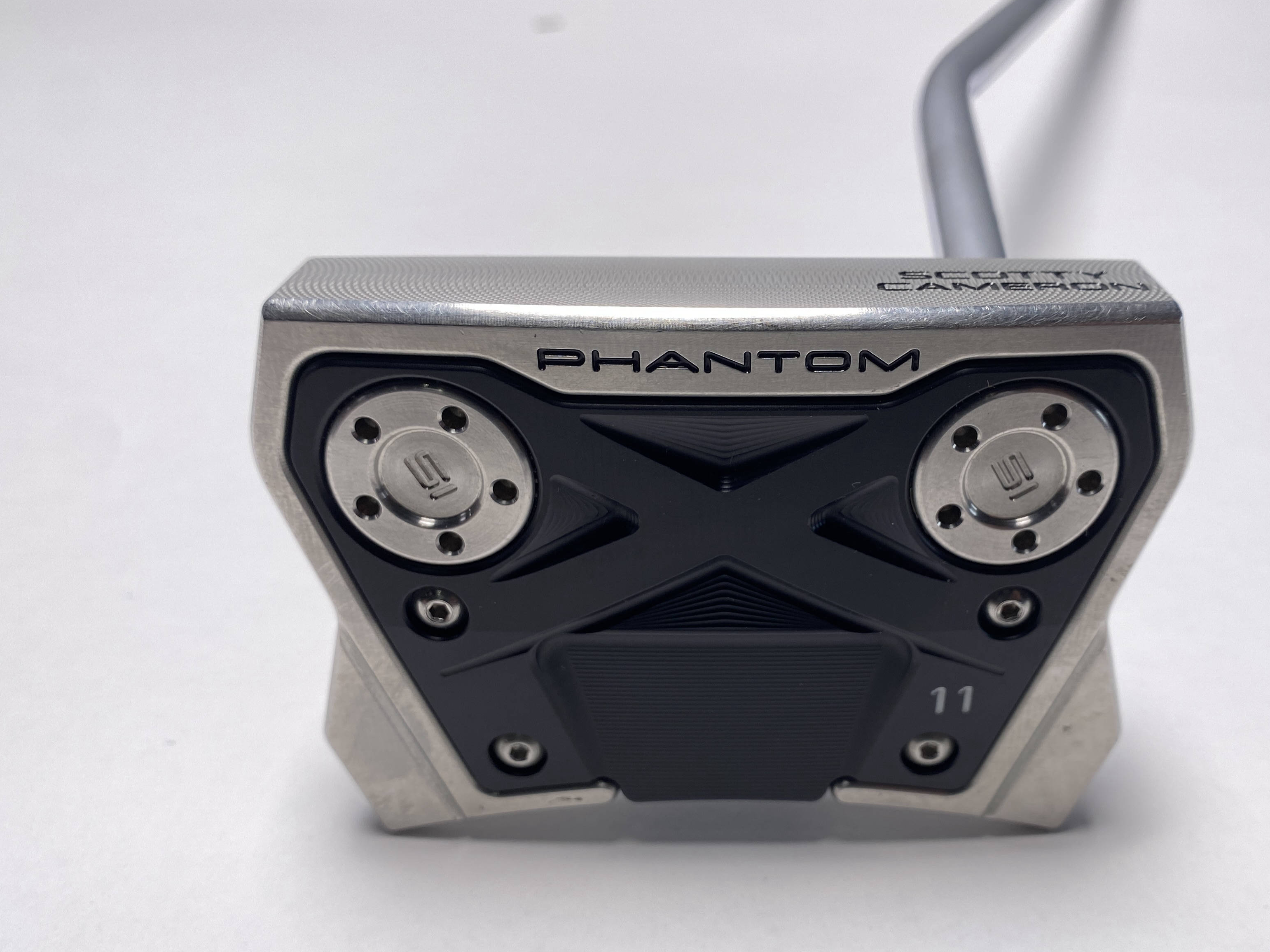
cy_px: 561
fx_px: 1247
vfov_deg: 41.6
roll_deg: -0.7
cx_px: 764
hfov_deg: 53.6
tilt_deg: -38.8
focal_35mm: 34
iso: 32
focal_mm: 4.25
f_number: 1.8
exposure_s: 1/493
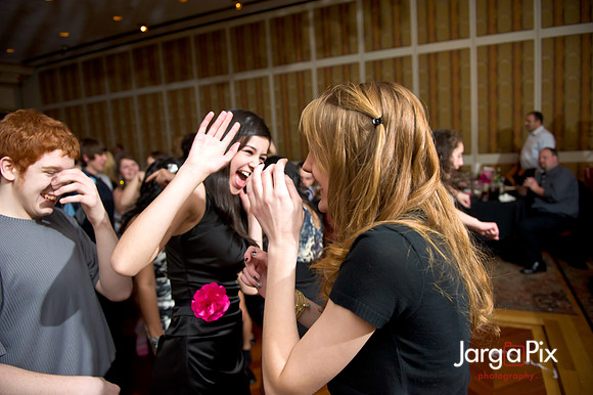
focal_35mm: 24
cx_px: 296
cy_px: 198
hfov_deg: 73.8
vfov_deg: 53.1
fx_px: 395
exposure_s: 1/100
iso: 1600
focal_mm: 24
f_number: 3.2
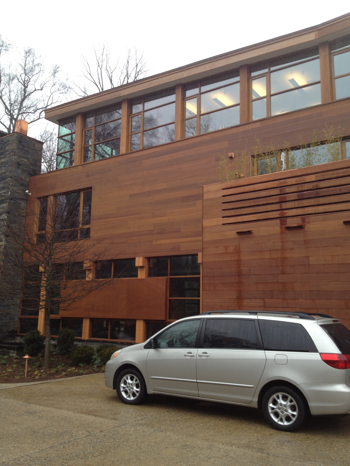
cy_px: 233
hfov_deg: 40.7
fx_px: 472
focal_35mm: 35
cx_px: 175
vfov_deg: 52.6
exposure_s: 1/166
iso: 64
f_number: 2.4
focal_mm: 4.28
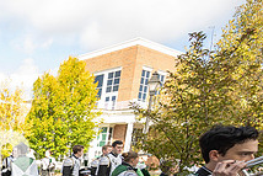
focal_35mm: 38
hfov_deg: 36.8
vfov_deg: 31.5
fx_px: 278
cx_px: -63
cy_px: 189
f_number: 4.5
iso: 320
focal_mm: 14
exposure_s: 1/500
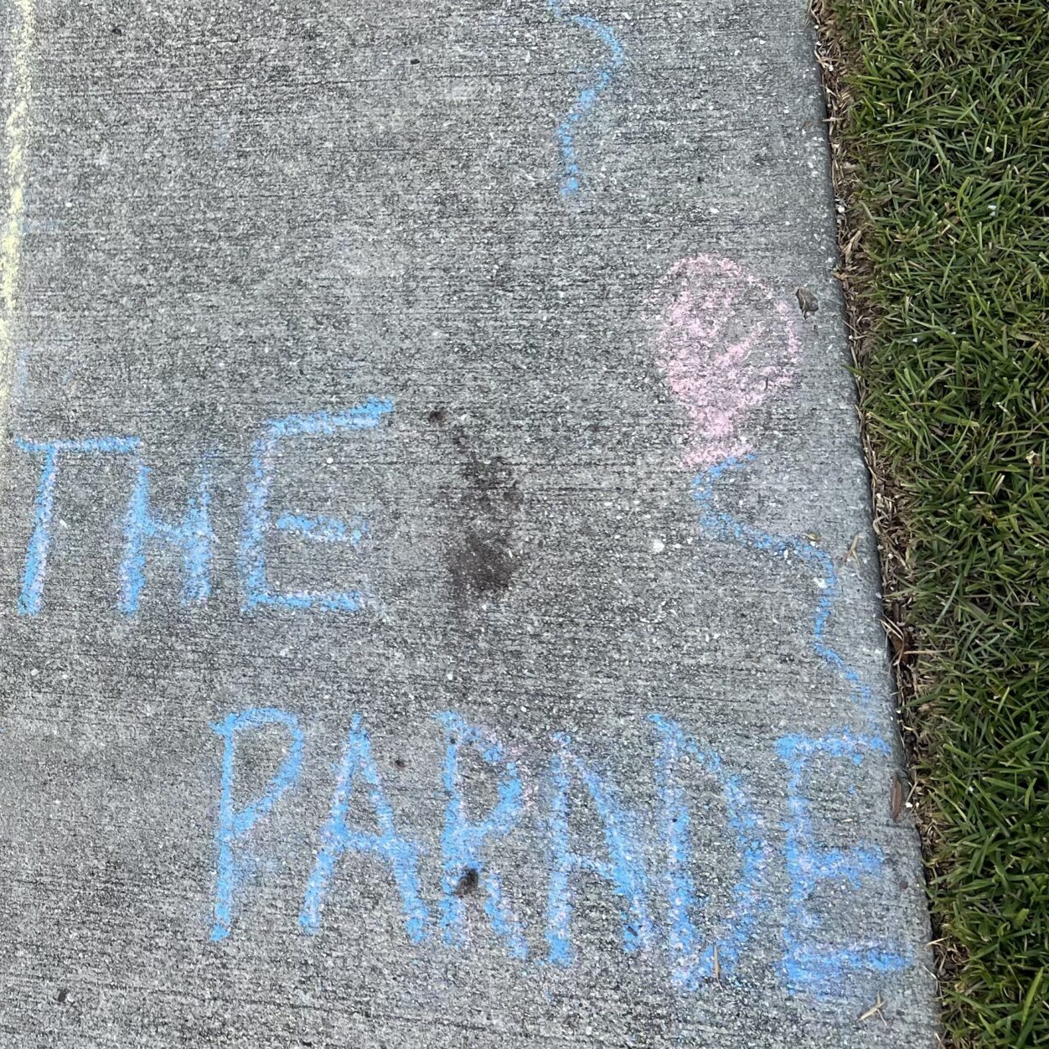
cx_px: 7
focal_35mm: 47
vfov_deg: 36.0
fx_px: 1611
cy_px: 457
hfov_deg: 33.1
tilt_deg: -65.1
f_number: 1.5
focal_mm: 5.7
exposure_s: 1/419
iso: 50
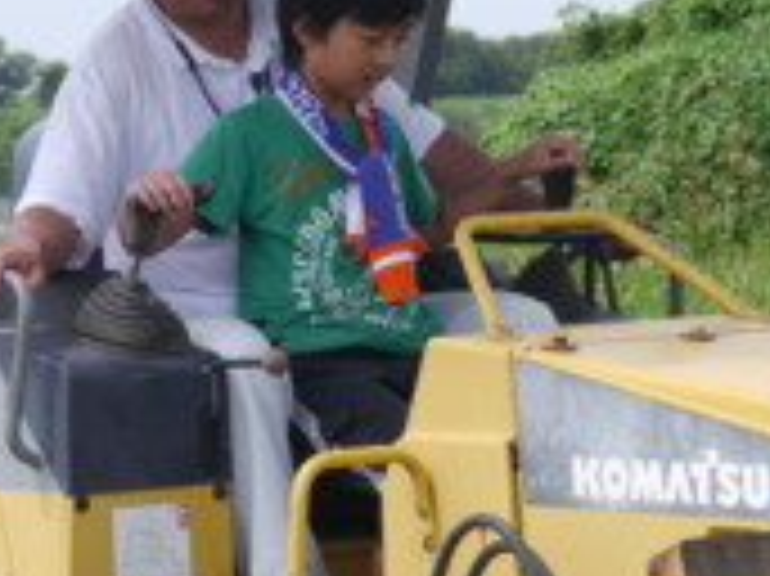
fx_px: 4912
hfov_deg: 9.0
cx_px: 293
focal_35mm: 221
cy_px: 284
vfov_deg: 6.7
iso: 160
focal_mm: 42
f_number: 8
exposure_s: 1/250
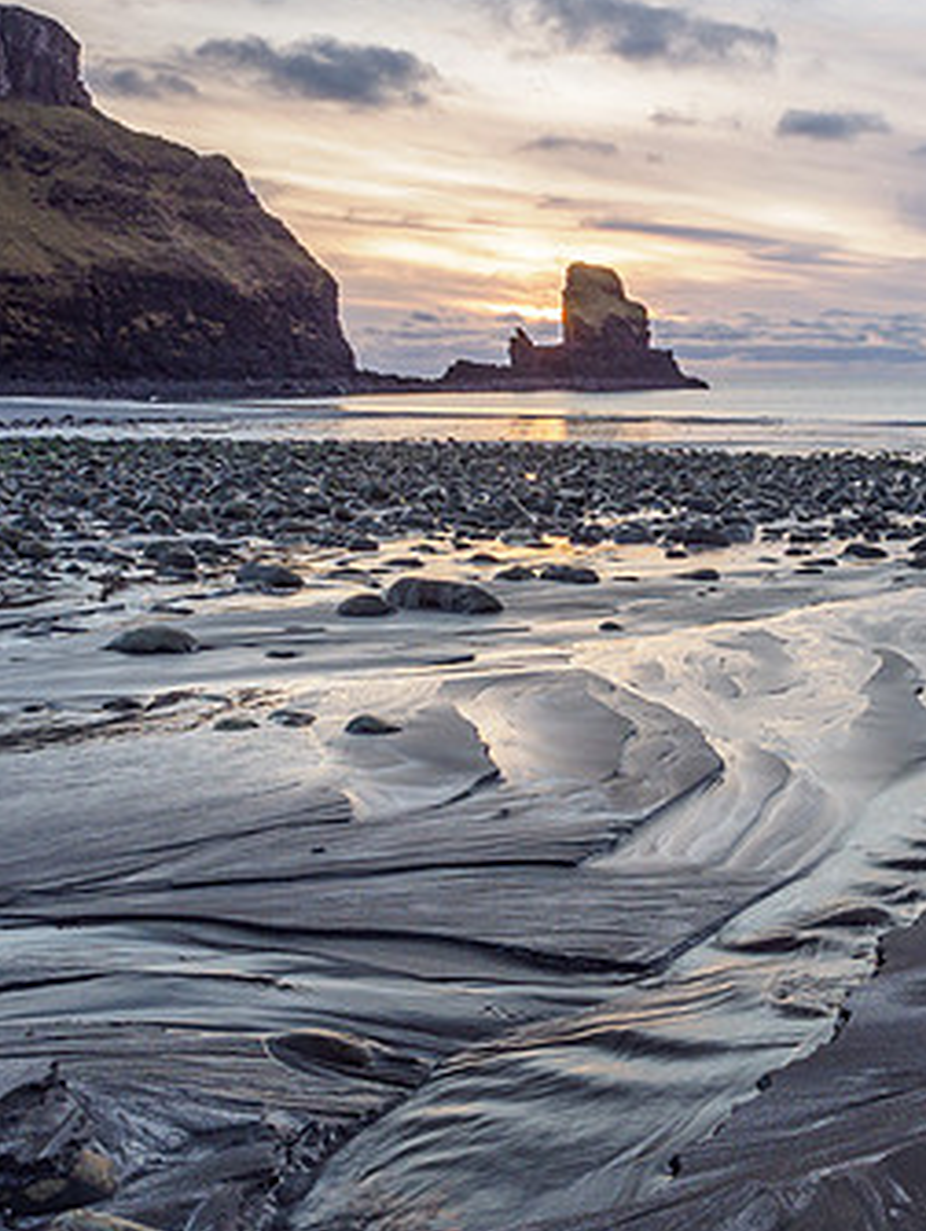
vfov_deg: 43.7
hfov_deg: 32.0
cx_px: 838
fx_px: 1531
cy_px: 713
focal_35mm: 43
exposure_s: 1/10
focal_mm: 12
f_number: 7.1
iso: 200
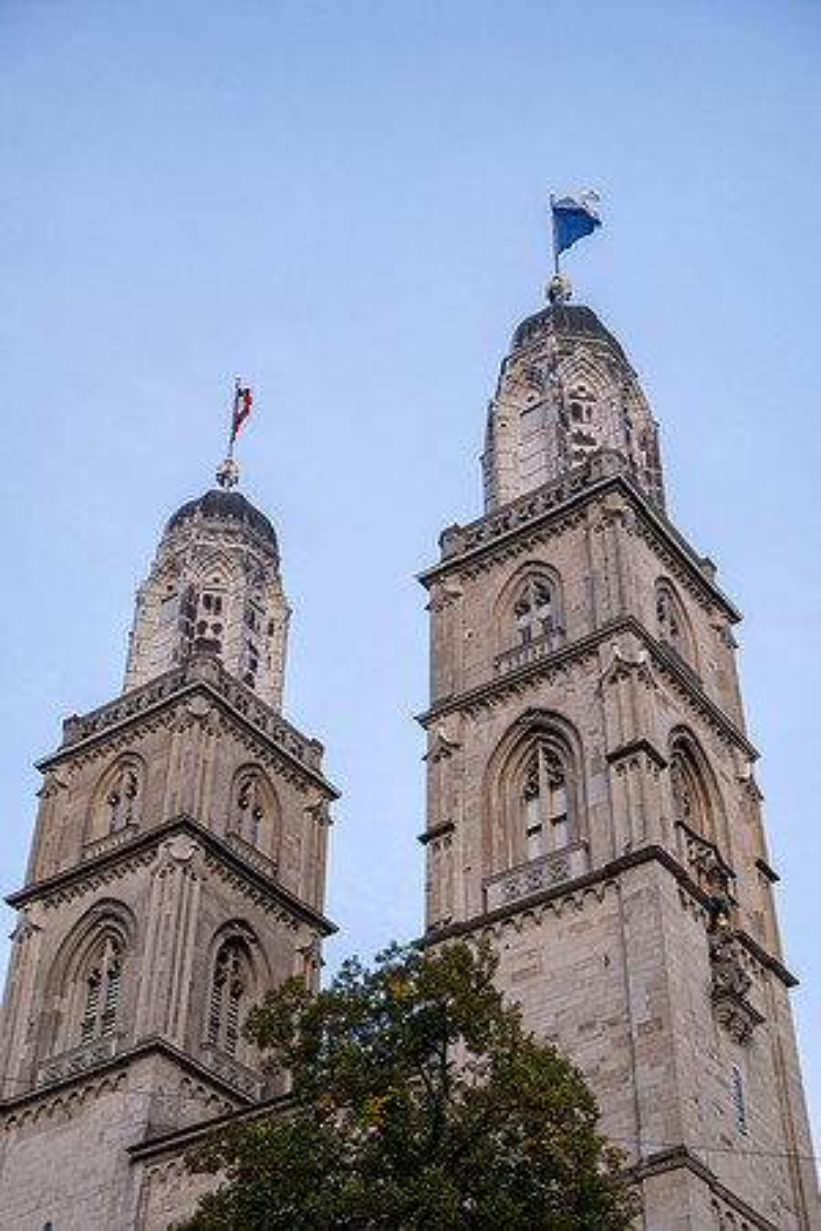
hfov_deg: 26.5
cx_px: 410
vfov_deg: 38.9
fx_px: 1744
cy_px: 616
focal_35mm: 51
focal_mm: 34.2
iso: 250
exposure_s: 1/125
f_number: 2.8
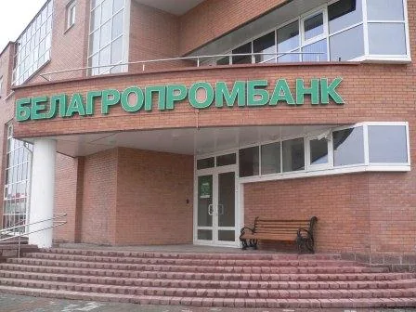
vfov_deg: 40.7
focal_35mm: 35
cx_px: 208
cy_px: 156
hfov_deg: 52.6
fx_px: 421
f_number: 2.8
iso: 80
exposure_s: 1/400
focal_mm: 5.8
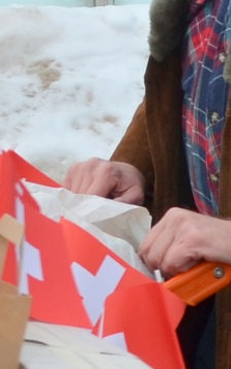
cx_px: 388
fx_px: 1519
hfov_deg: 8.4
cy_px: -2
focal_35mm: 151
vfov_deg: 13.6
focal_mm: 22
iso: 100
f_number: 9
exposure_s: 1/200
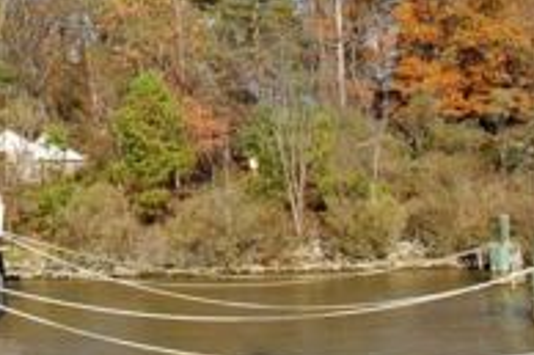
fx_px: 1319
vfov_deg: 14.9
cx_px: -138
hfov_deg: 21.0
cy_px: -59
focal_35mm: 89
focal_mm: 18
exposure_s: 1/250
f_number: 10
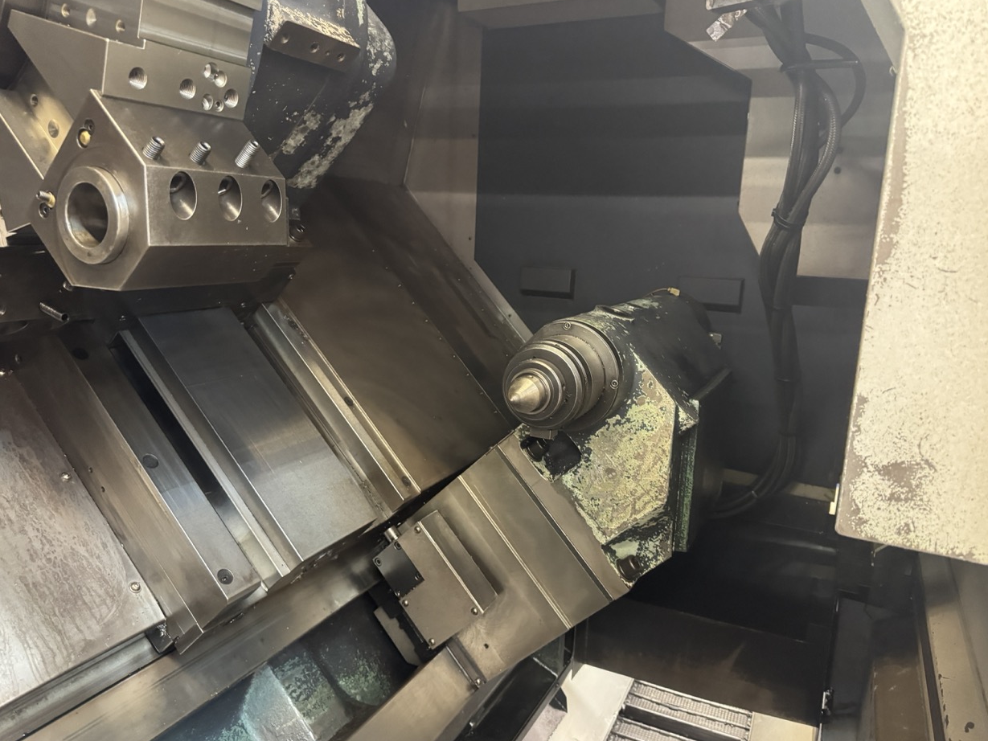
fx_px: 714
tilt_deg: -12.6
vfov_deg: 54.9
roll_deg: -2.7
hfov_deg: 69.4
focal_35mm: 25
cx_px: 488
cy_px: 375
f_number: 1.78
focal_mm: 6.76
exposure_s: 1/40
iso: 800
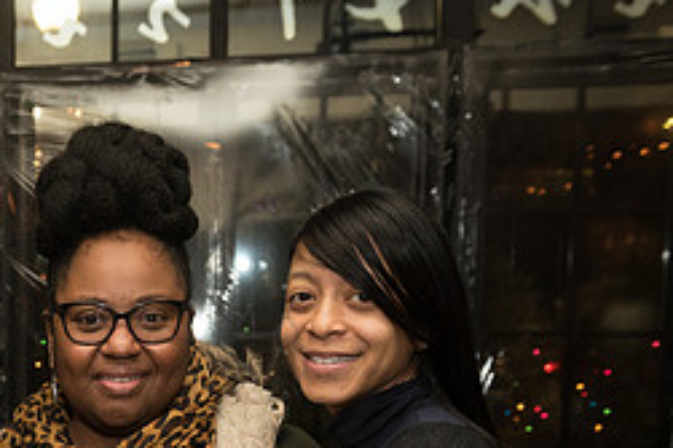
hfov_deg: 25.4
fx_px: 1382
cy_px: 484
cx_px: -62
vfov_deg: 17.8
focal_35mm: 74
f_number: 5
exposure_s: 1/250
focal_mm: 32
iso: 2000
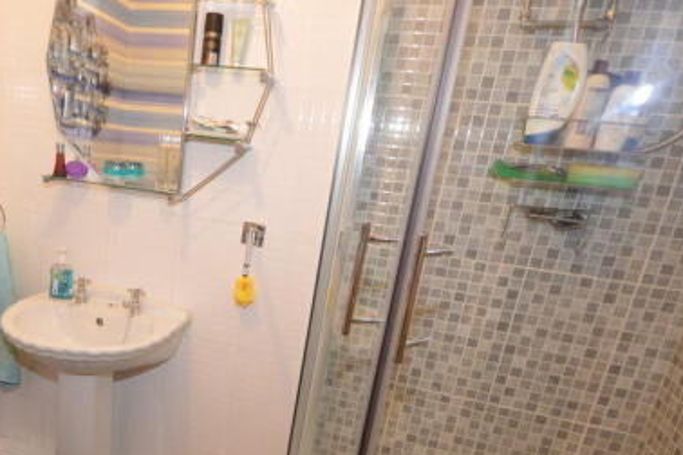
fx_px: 493
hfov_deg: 66.3
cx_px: 197
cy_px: 307
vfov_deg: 48.6
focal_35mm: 26
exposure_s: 1/60
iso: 1250
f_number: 4
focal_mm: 10
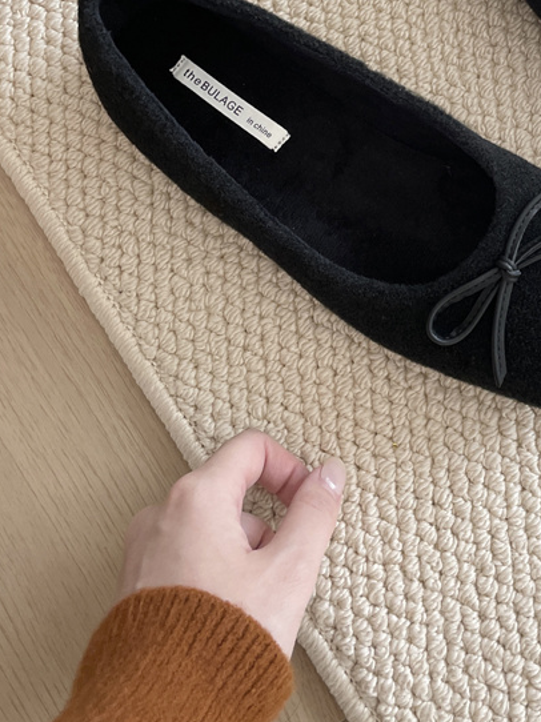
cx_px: 482
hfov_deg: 29.1
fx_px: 1001
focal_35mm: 48
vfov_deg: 37.4
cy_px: 91
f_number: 1.6
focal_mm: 4.2
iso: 125
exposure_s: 1/121
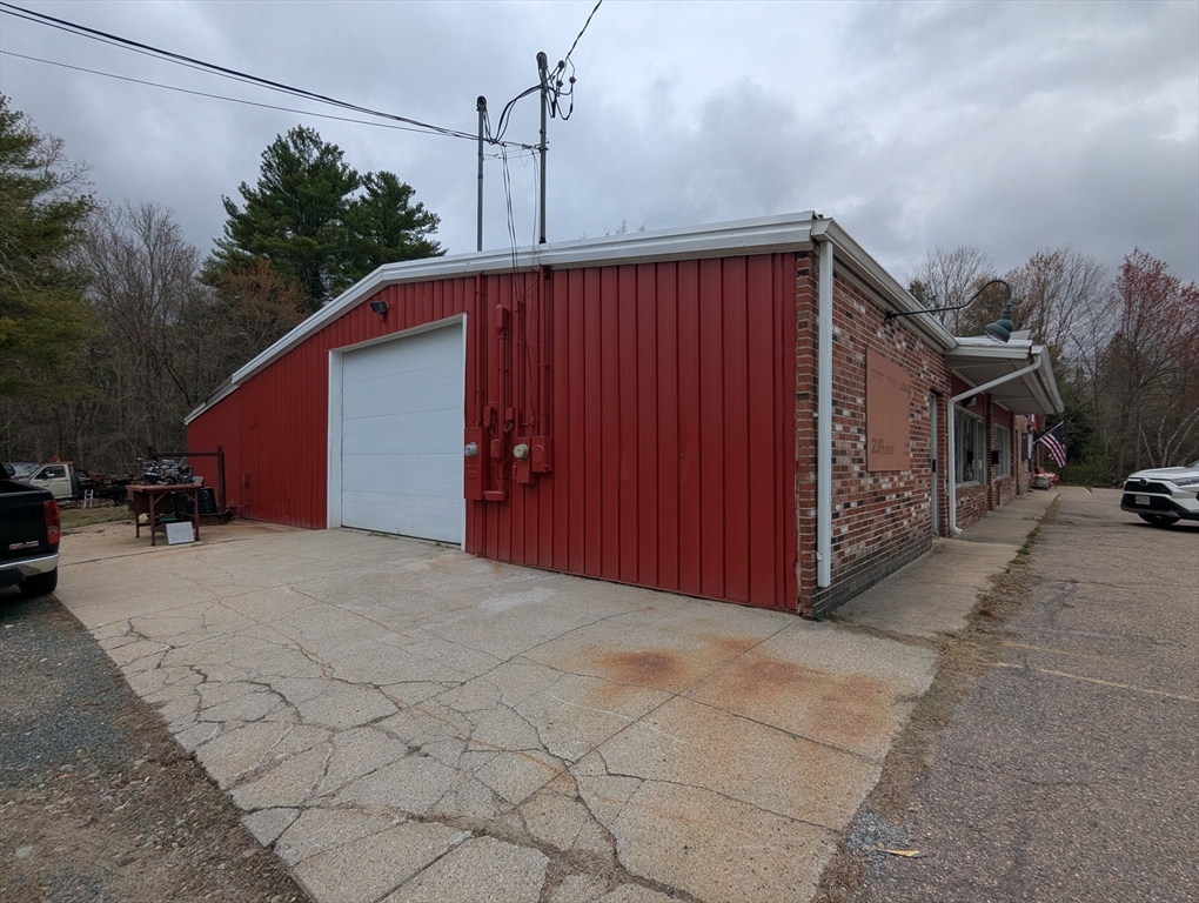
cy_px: 452
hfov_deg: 94.4
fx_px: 555
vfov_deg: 78.2
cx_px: 600
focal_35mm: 16
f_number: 2.2
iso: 51
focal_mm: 2.35
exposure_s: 1/1721
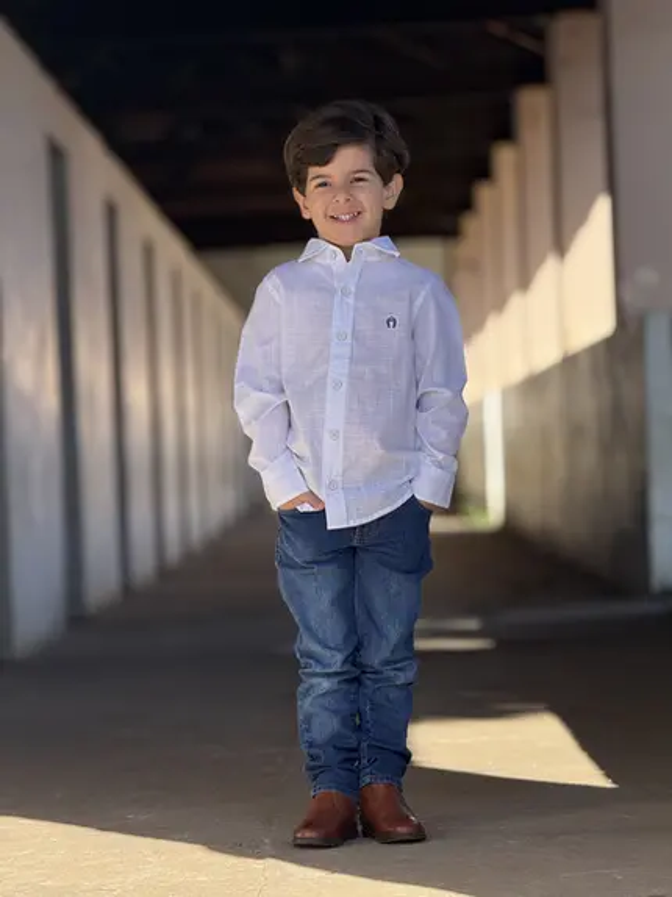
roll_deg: +2.3
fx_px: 3108
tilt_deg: +0.2
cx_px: 336
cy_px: 448
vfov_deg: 16.4
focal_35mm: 120
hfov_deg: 12.3
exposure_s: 1/450
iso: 64
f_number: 2.8
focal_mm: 15.66
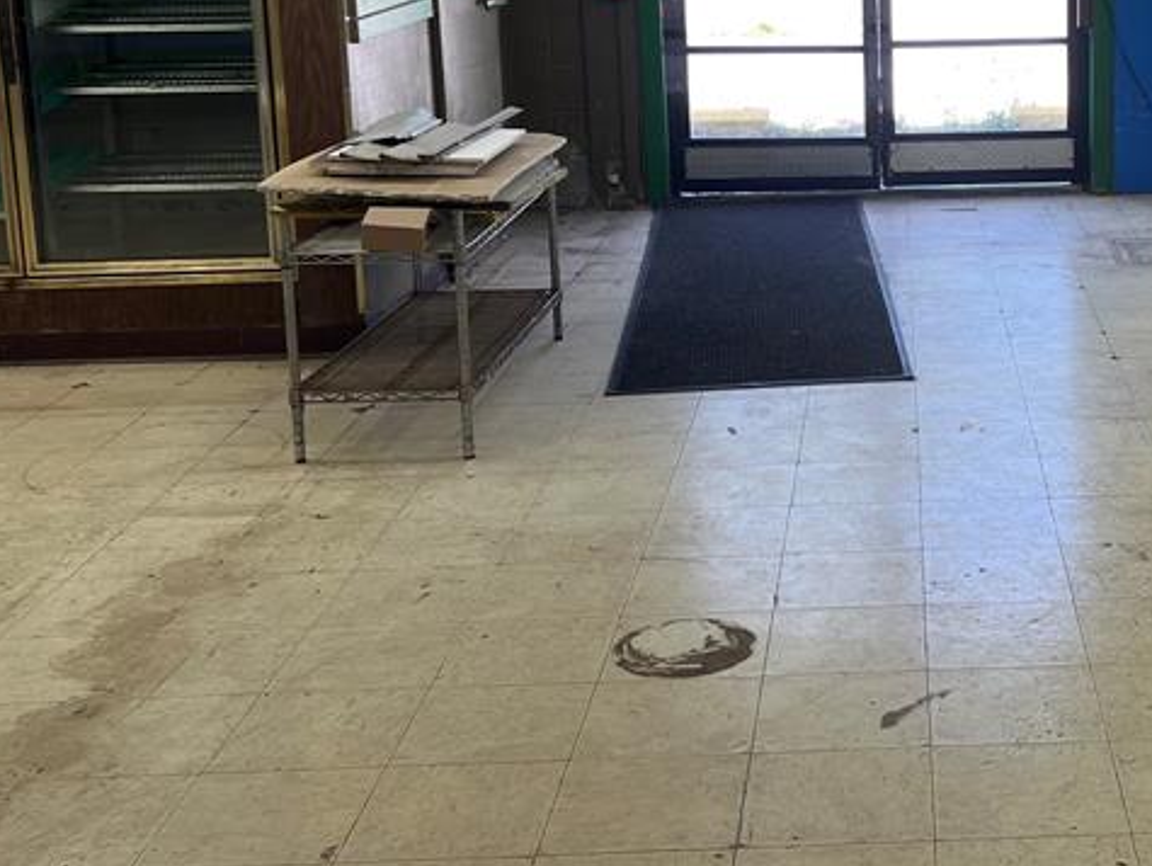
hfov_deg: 33.0
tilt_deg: -10.3
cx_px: 980
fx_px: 1865
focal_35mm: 56
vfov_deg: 25.7
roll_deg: +1.3
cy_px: 172
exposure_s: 1/120
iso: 50
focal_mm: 5.7
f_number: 1.5
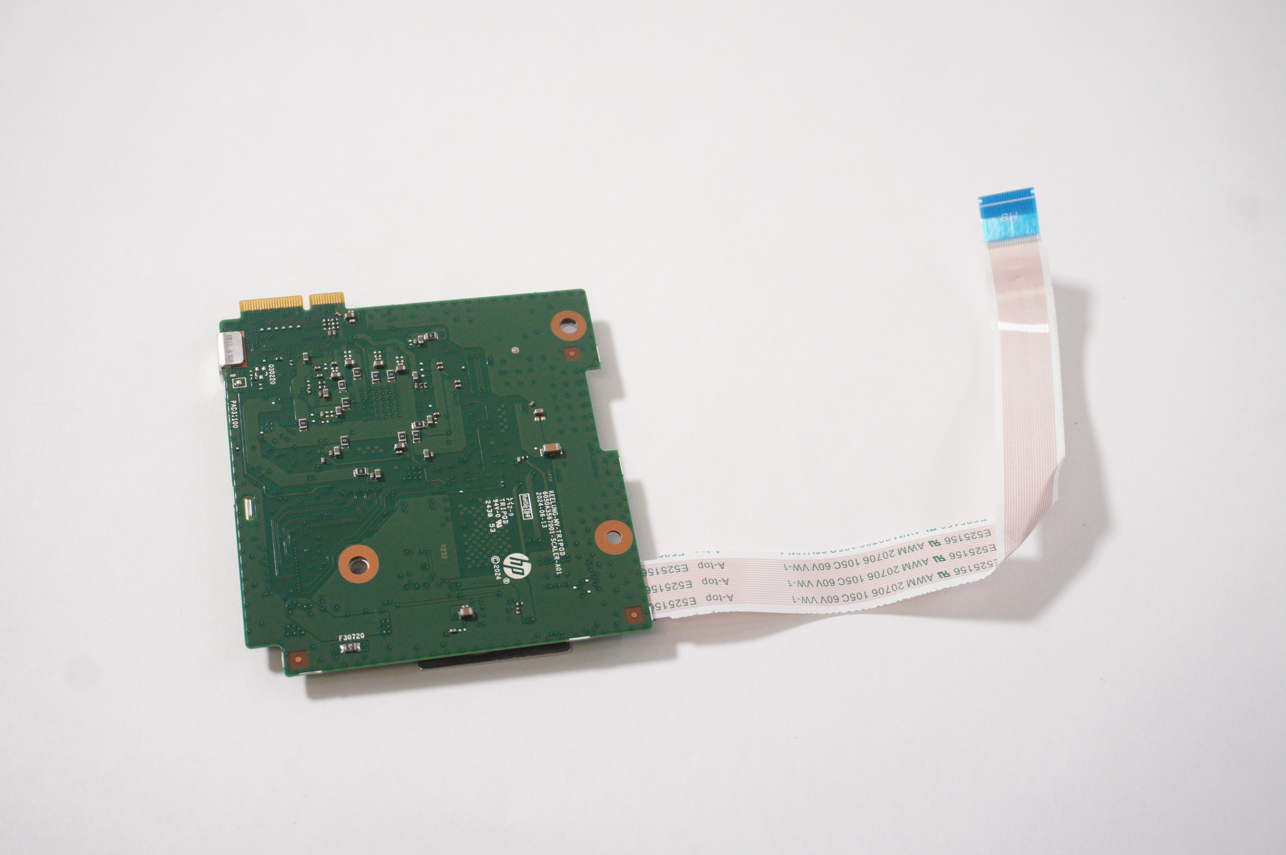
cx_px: 643
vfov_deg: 30.8
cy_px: 428
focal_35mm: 44
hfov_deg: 45.0
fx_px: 1552
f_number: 5.6
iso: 1250
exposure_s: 1/200
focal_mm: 29
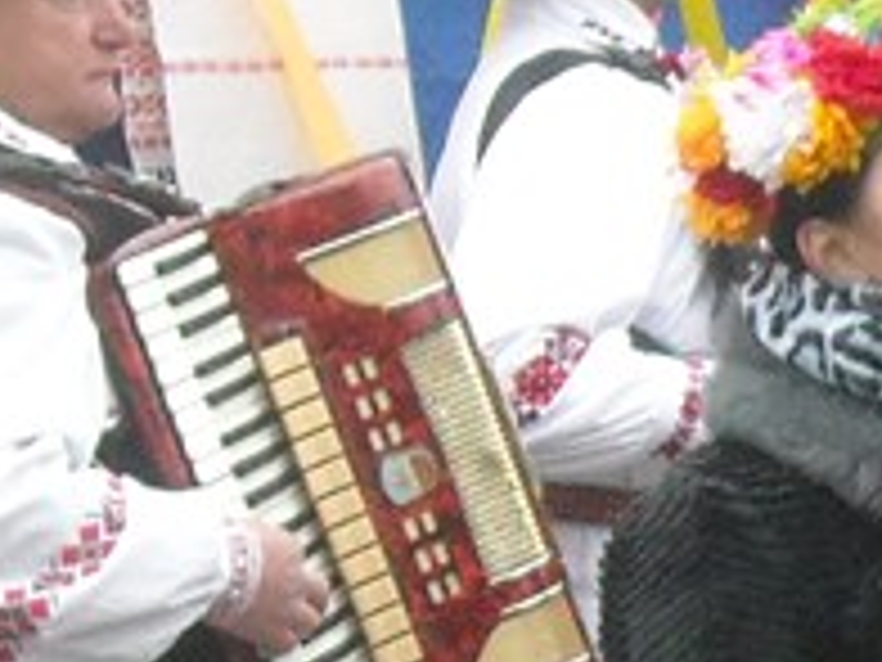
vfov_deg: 8.0
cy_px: 775
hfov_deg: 10.4
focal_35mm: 183
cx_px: 1400
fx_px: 4663
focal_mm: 5.7
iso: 308
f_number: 2.8
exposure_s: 1/250
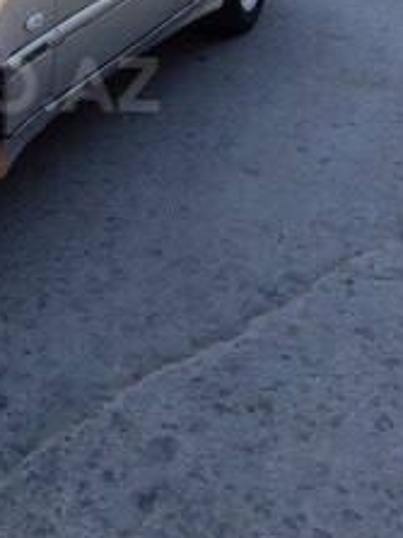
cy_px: 84
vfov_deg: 27.4
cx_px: -27
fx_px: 1072
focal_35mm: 69
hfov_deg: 20.4
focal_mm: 3.3
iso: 40
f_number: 2.2
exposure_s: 1/194
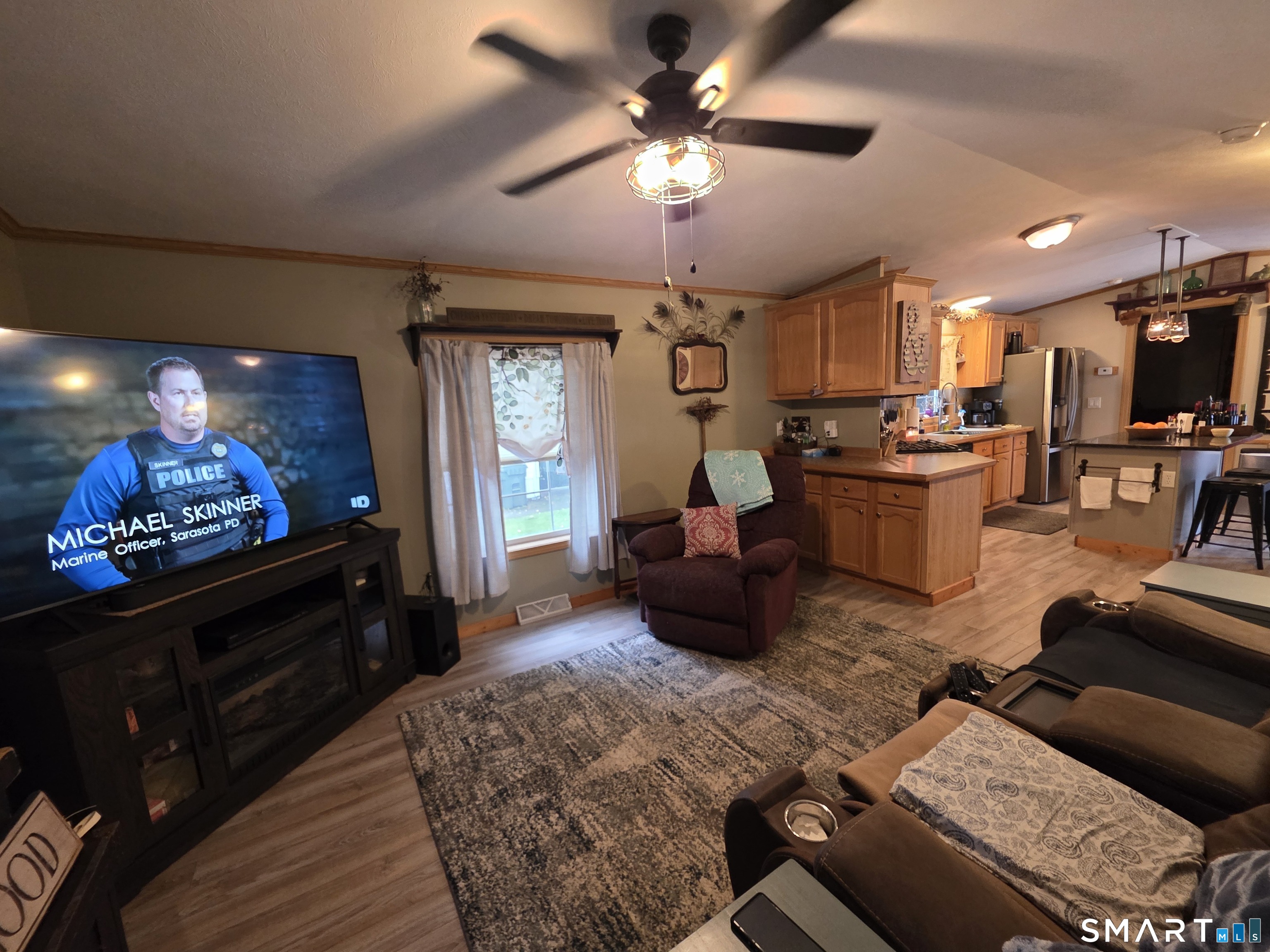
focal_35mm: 13
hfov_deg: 106.2
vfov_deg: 89.9
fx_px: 477
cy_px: 476
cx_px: 635
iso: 500
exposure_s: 1/60
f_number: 1.9
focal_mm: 2.2
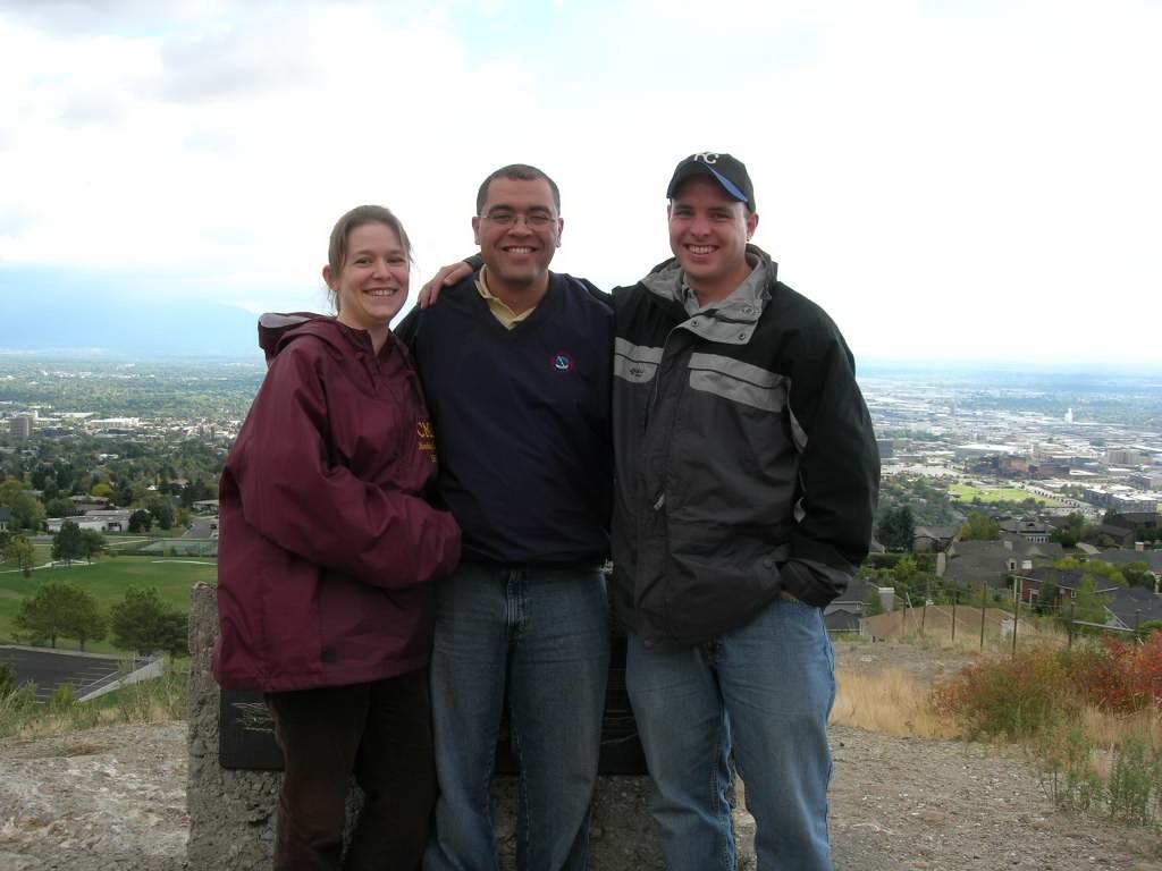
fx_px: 1276
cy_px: 436
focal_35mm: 38
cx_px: 581
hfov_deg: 49.0
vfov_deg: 37.7
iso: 64
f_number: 4.8
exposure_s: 1/223
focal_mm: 7.8
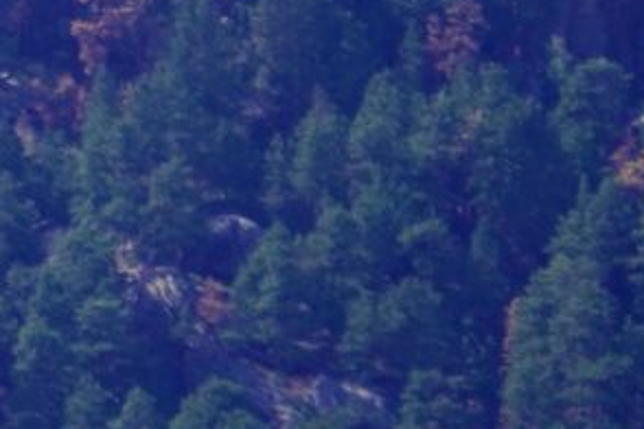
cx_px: -1034
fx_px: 38440
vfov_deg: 0.6
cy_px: -395
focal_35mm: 2149
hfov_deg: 1.0
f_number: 7.1
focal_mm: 206
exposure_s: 1/400
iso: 100
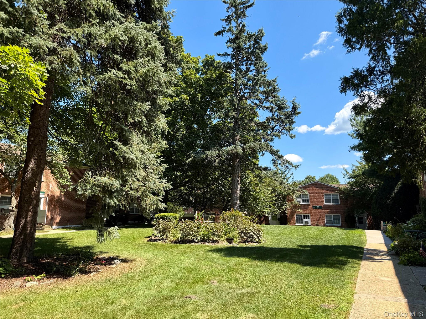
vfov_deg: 56.8
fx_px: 295
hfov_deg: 71.6
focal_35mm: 24
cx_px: 213
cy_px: 160
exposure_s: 1/1855
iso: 80
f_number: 1.78
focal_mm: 6.76
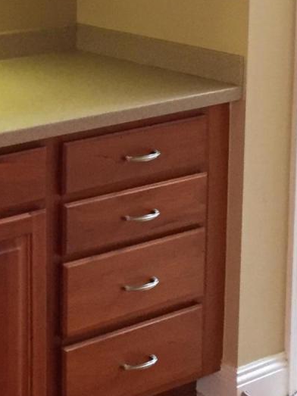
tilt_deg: -8.1
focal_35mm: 111
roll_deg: +2.1
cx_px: -53
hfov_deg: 13.0
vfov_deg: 17.4
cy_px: 33
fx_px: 1270
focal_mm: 4.15
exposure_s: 1/30
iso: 250
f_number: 2.2
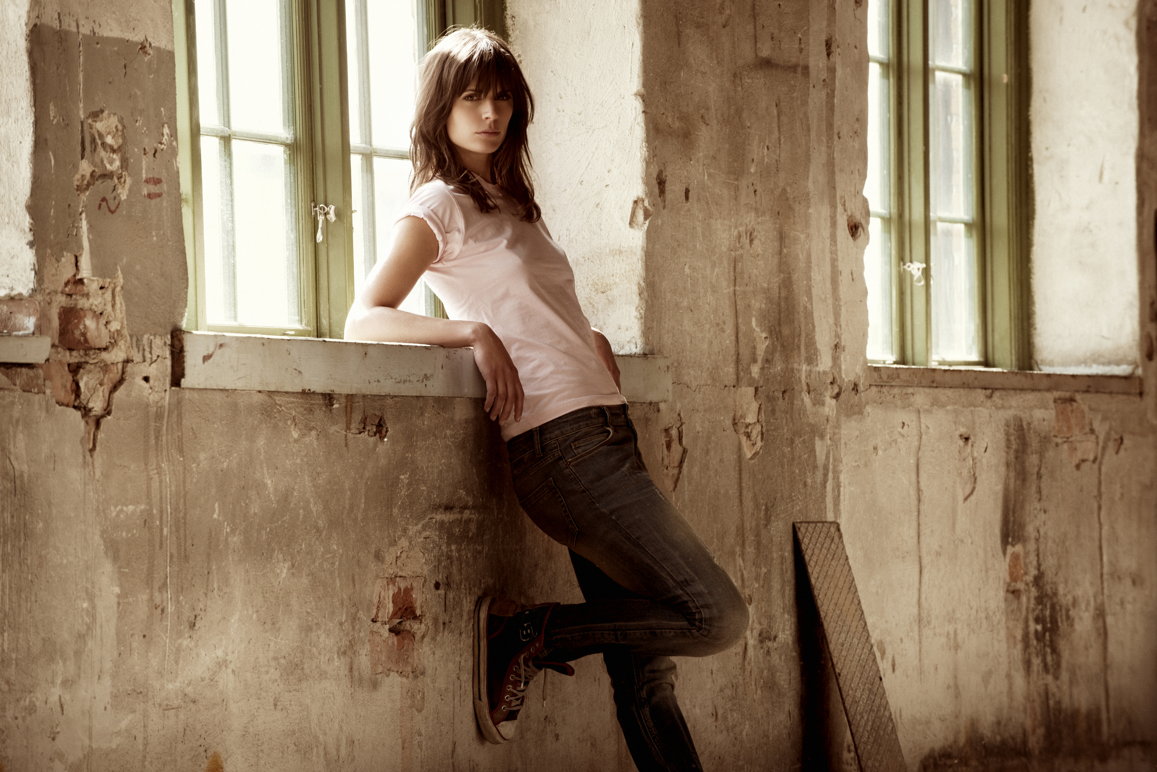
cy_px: 386
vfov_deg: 7.2
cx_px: 578
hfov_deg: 10.8
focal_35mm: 190
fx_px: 6106
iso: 320
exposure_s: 1/80
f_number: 8
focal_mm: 190
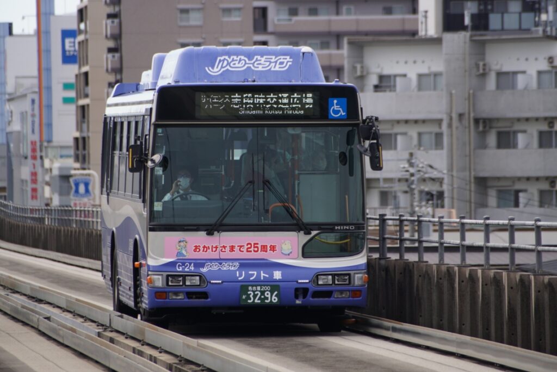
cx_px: 278
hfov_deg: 5.5
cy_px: 186
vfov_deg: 3.7
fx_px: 5805
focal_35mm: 375
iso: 200
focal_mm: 250
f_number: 6.3
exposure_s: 1/400
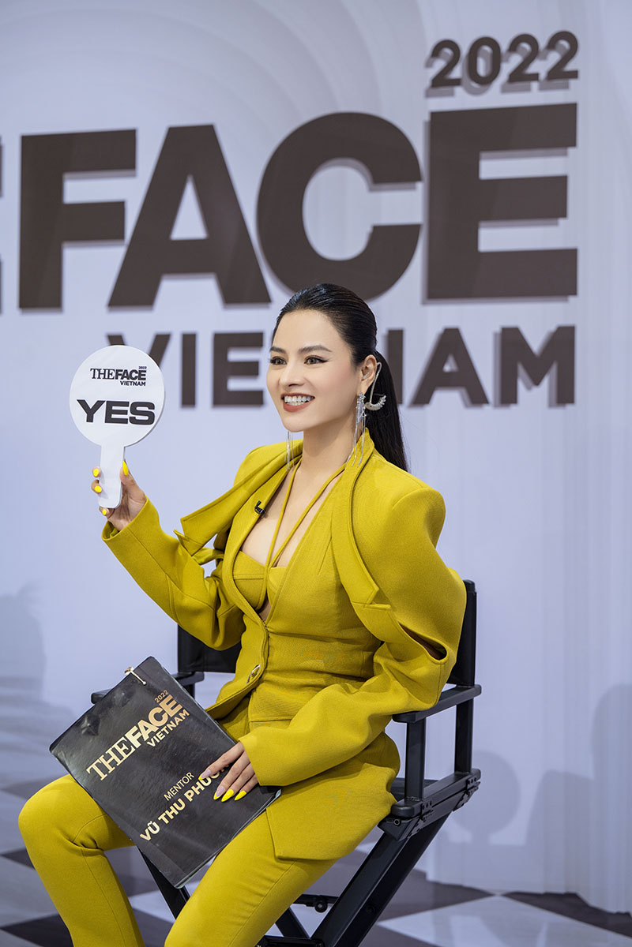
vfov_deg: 27.3
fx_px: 1949
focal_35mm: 74
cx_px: 316
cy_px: 474
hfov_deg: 18.4
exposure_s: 1/200
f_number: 2.8
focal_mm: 74
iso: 320
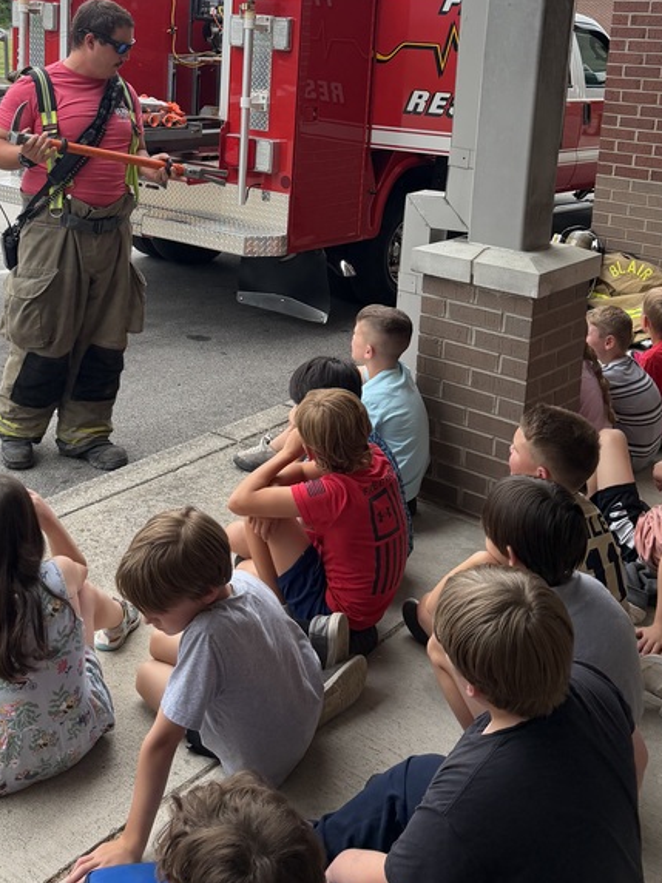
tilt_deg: -11.9
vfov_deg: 42.3
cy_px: 207
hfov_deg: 33.6
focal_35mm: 43
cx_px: 338
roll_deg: -3.7
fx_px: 1096
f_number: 1.78
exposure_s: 1/3425
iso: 100
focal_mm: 6.76
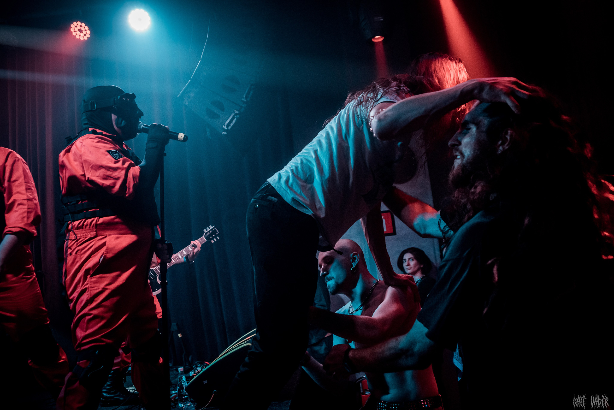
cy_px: 205
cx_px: 307
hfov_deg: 66.2
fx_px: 471
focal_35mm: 28
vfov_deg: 47.0
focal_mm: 24
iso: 2000
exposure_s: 1/400
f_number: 3.2
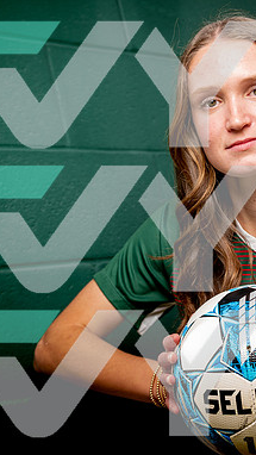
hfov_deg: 15.3
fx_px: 941
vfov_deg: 27.2
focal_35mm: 78
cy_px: 229
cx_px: 243
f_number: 4
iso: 100
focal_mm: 49
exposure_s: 1/800
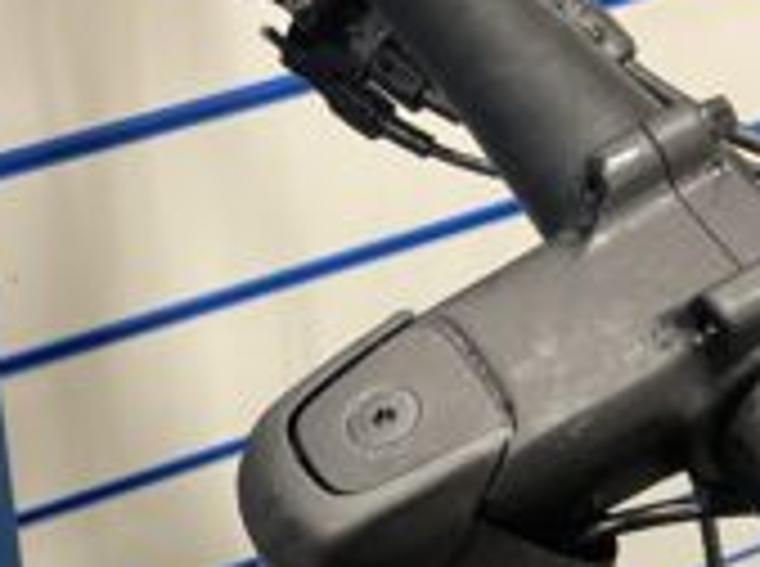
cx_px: 198
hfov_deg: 26.1
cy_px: 770
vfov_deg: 18.3
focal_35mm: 74
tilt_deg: -57.6
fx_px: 1621
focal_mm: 4.2
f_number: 1.6
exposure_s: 1/50
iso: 160
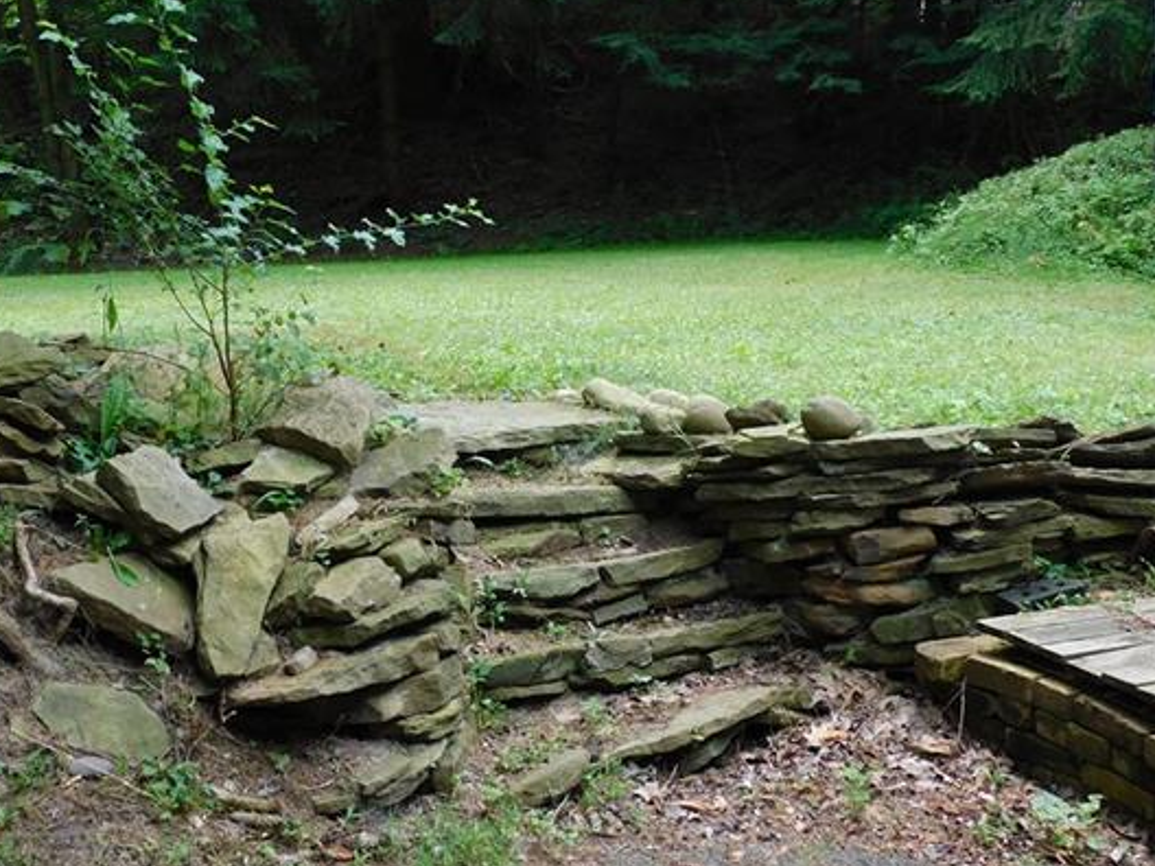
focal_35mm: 53
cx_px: 424
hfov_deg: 35.9
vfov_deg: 27.4
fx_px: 1768
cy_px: 311
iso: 125
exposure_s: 1/60
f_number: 3.8
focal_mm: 6.3
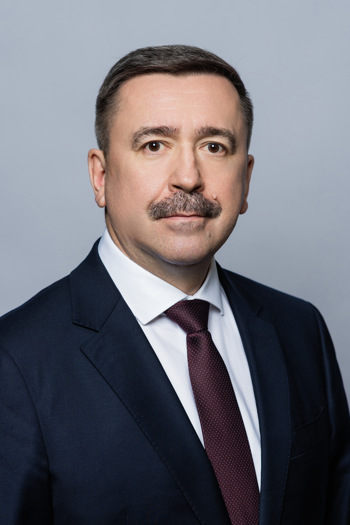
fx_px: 1852
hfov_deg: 10.8
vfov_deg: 16.1
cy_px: 262
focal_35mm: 127
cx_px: 175
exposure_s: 1/160
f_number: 4.5
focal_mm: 85
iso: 250
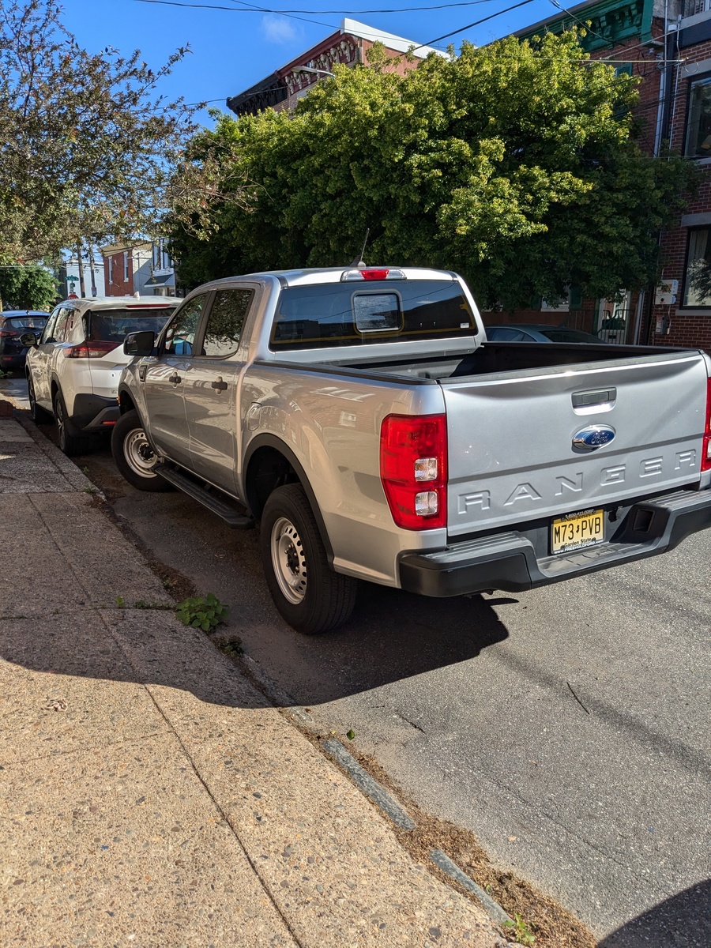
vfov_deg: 65.3
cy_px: 474
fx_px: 739
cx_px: 356
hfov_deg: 51.4
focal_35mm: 27
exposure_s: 1/3344
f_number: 1.73
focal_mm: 4.38
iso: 53
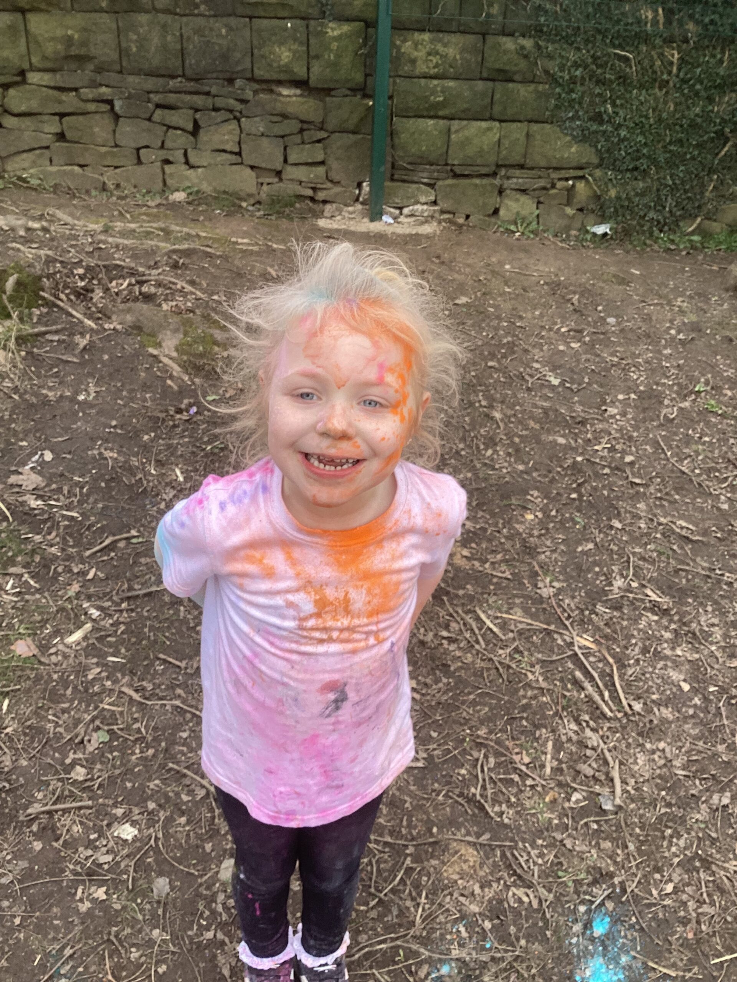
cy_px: 491
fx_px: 880
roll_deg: -2.2
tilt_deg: -27.2
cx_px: 368
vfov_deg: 58.4
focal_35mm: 31
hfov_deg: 45.4
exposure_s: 1/101
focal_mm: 3.3
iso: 25
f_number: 2.4
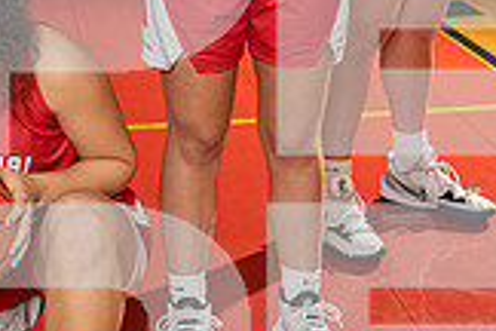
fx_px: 1185
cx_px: -150
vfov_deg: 15.6
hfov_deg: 21.4
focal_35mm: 86
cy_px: -5
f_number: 8
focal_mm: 24
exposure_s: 1/250
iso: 500
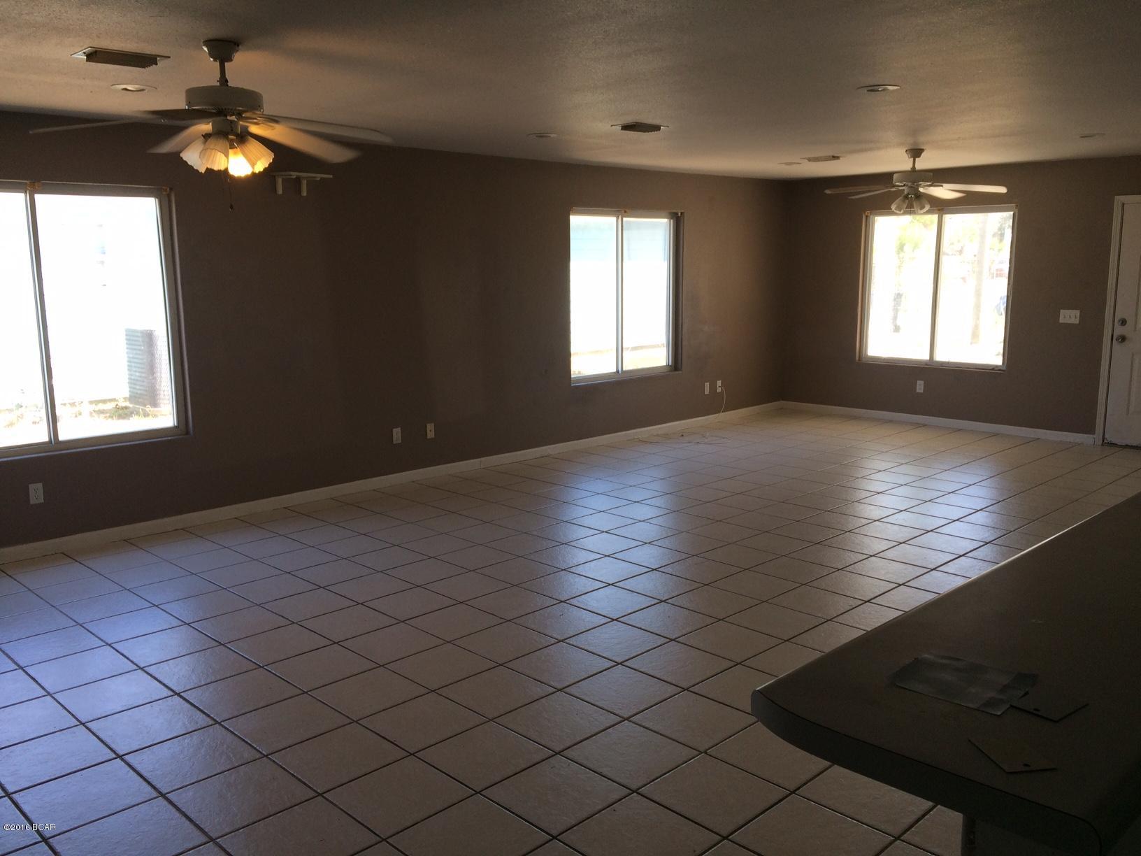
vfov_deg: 48.2
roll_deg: -0.4
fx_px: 956
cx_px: 570
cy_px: 428
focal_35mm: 29
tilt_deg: -14.0
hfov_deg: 61.7
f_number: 2.2
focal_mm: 4.15
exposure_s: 1/120
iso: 32
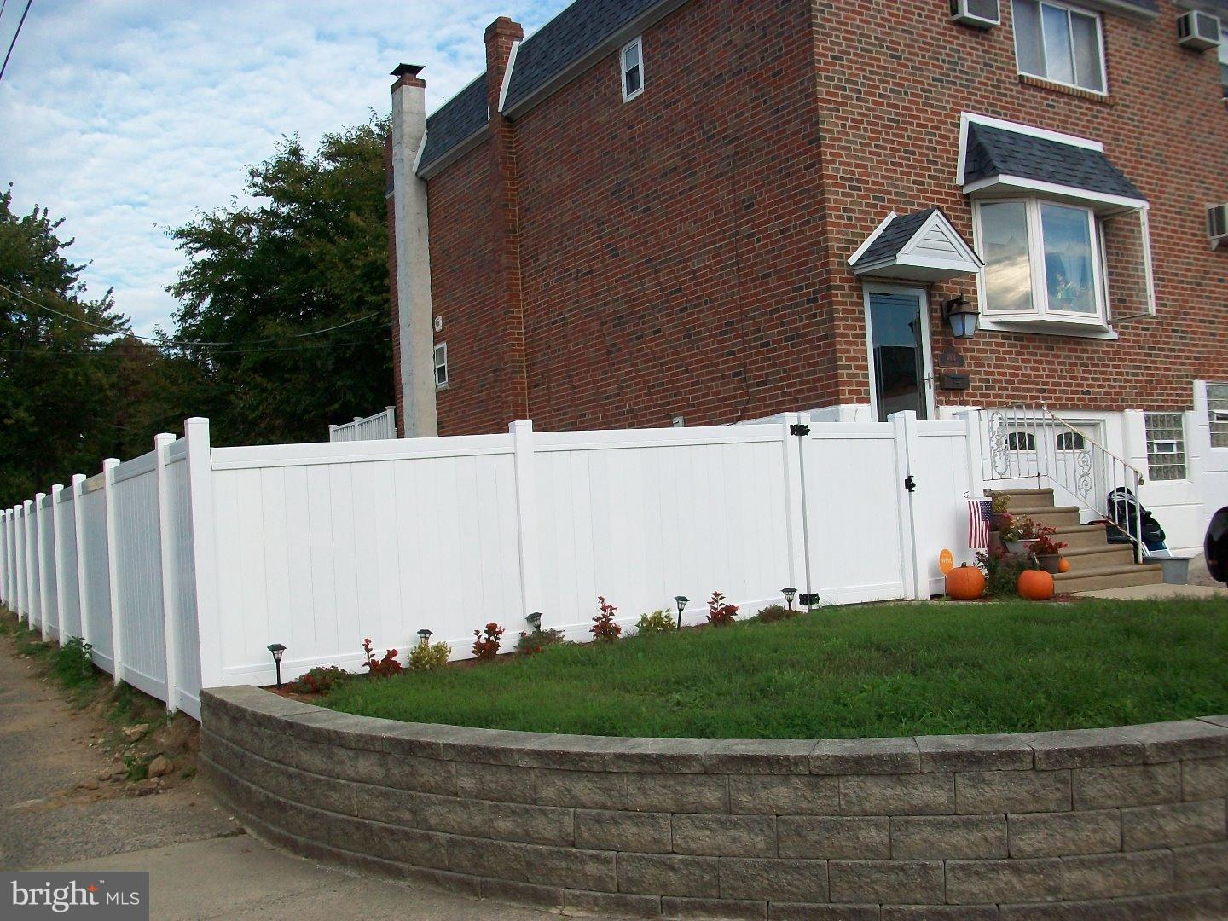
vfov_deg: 41.8
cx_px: 614
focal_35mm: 34
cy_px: 460
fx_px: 1206
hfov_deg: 54.0
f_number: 2.8
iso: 80
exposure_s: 1/640
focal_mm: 5.7
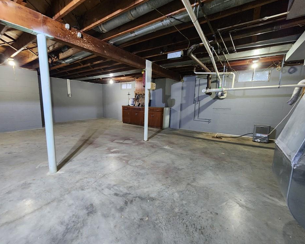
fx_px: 126
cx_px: 141
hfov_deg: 100.5
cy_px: 124
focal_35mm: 14
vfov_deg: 88.0
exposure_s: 1/24
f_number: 2.2
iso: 640
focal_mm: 2.2
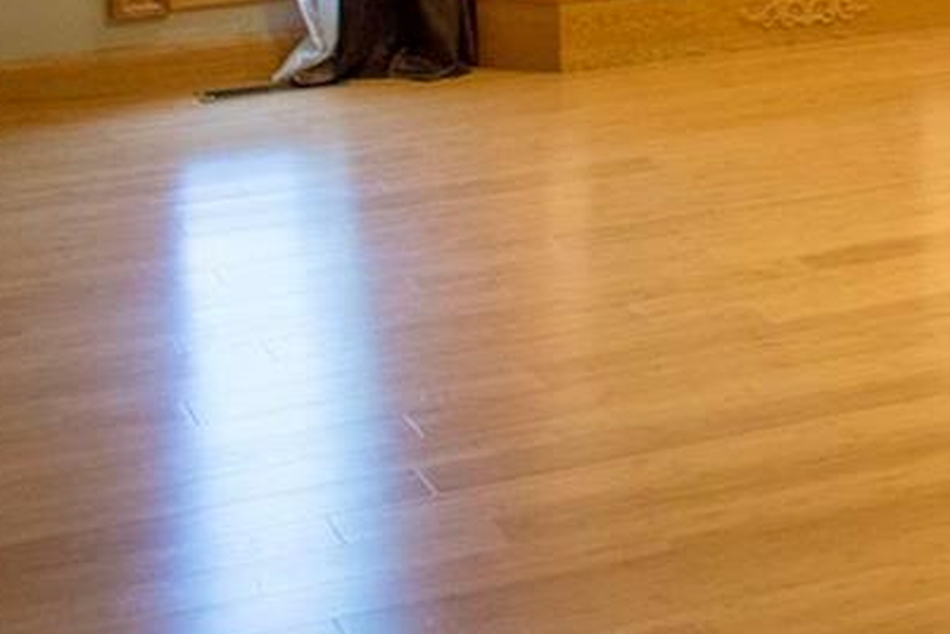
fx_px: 3643
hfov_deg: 13.6
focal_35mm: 138
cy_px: -508
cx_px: 1598
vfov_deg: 9.5
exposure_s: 1/2000
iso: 12800
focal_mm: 23
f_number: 5.6
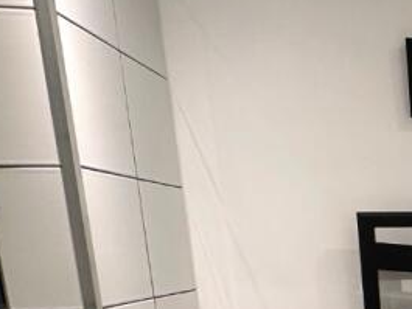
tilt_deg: -9.9
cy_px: 356
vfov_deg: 24.8
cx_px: 600
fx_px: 643
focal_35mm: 54
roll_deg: +1.4
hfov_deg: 26.7
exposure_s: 1/100
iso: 250
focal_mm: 2.22
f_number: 2.2
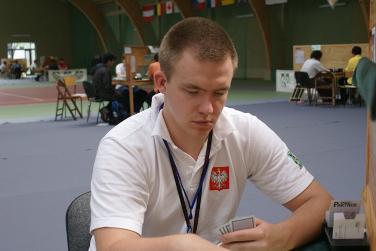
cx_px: 188
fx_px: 549
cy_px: 126
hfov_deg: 37.8
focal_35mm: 52
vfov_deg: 25.8
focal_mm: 35
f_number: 5.6
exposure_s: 1/50
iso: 200
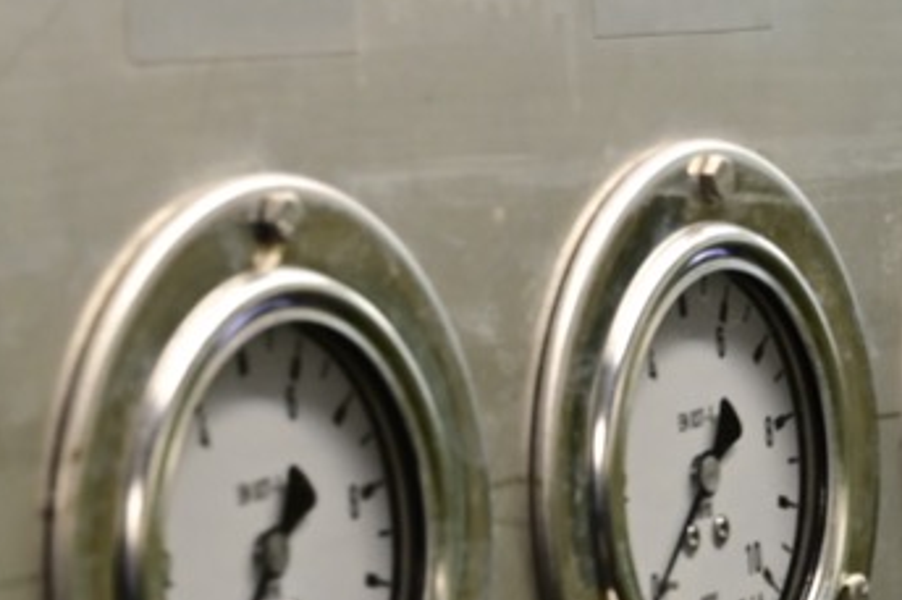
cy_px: 443
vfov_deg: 6.2
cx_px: 991
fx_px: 5584
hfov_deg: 9.1
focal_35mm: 223
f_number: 9
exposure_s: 1/50
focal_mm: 48
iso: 1100
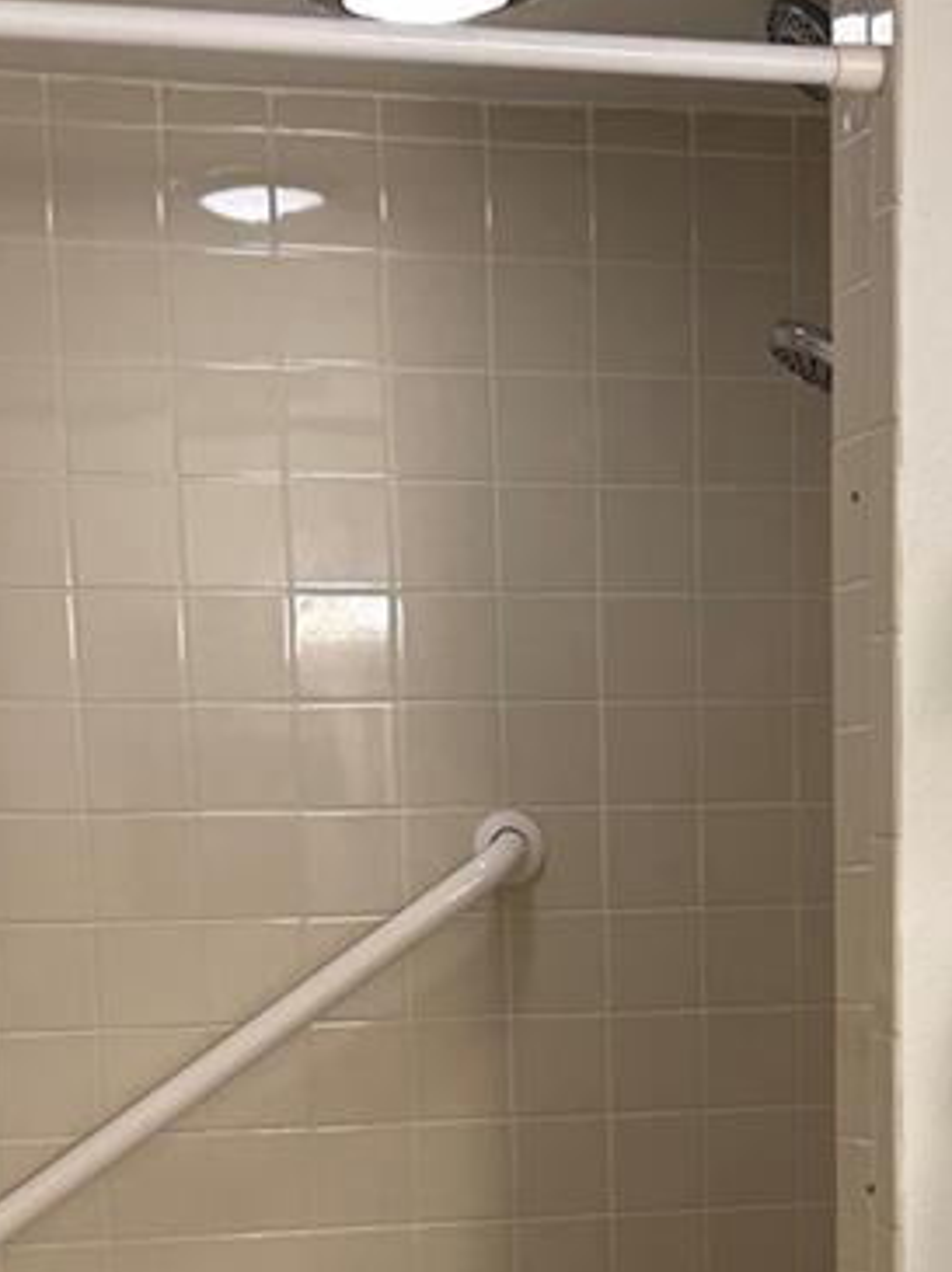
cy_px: 1300
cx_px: 575
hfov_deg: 18.6
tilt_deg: -7.6
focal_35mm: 79
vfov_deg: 23.6
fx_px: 2902
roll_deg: +0.7
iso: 200
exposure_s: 1/120
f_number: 1.78
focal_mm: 6.76
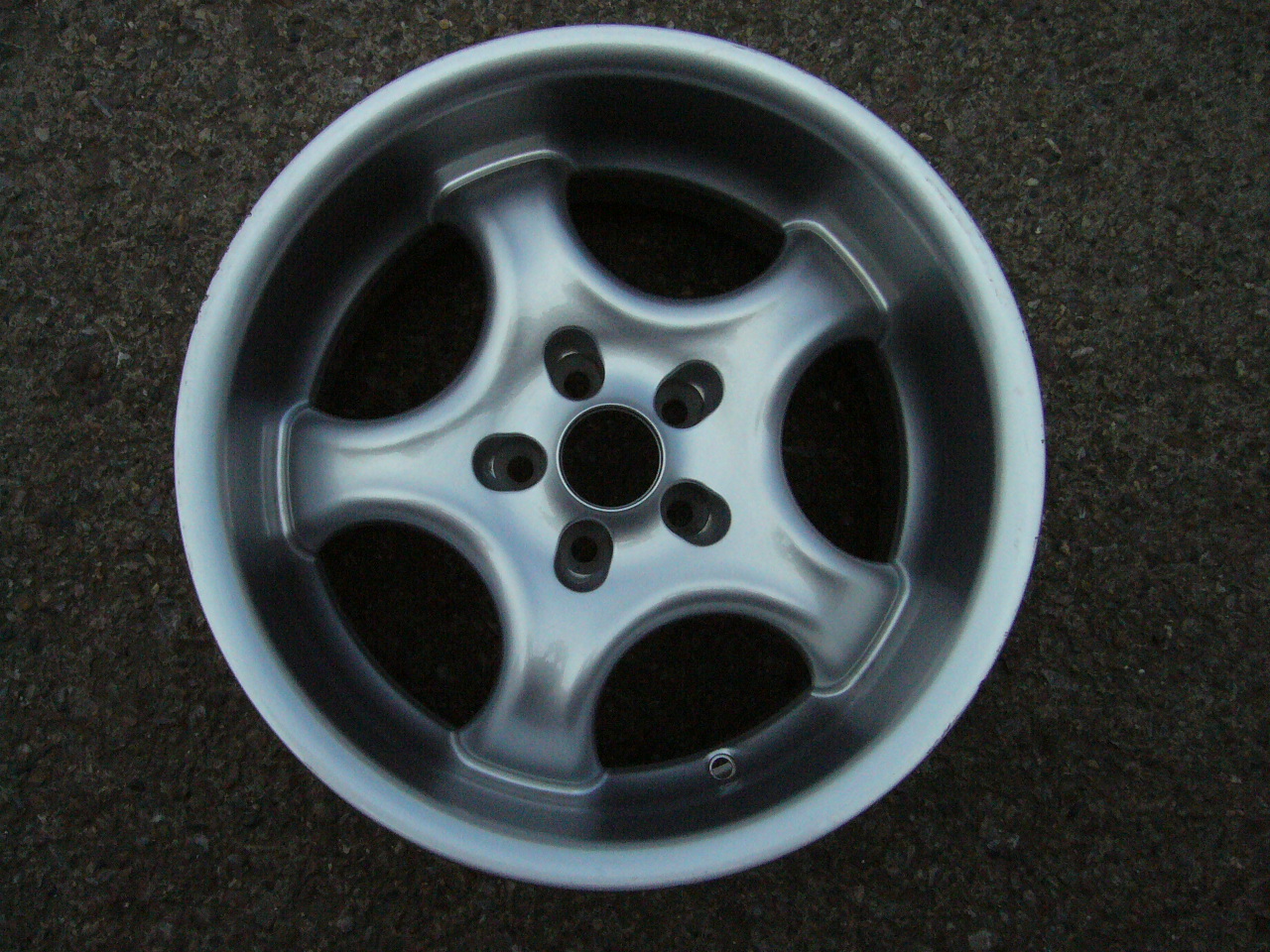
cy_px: 476
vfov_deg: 40.7
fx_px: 1284
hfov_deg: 52.6
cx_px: 635
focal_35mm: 35
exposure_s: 1/1300
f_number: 5.6
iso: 400
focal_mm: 5.8
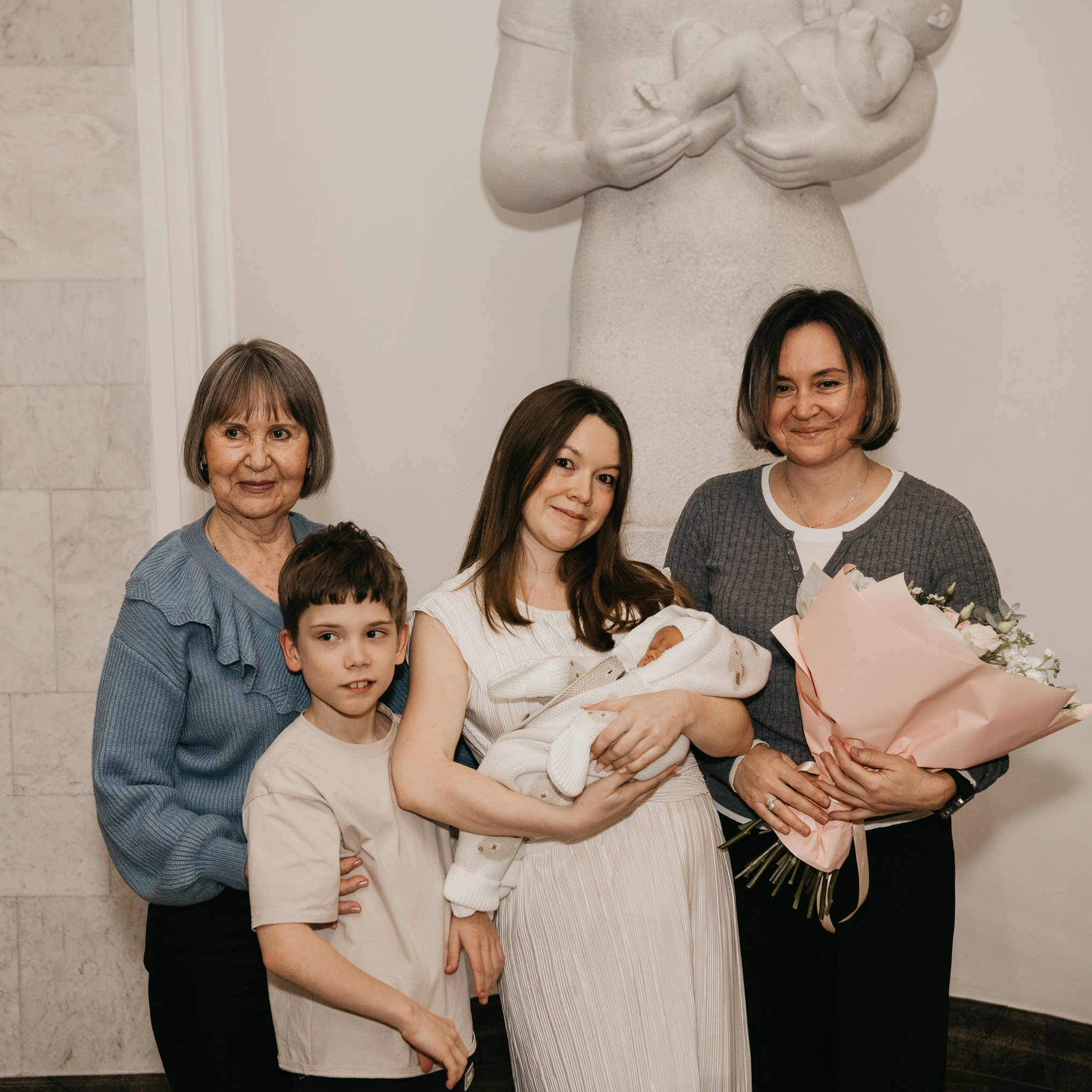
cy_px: 547
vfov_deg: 27.7
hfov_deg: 27.7
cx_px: 505
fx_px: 2213
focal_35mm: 62
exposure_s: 1/125
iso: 400
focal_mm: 48
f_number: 4
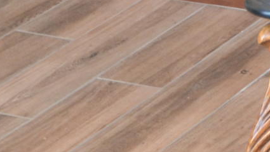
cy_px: -320
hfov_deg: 7.9
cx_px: 419
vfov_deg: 4.4
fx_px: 1904
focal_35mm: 266
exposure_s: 1/60
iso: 720
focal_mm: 24
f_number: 4.5
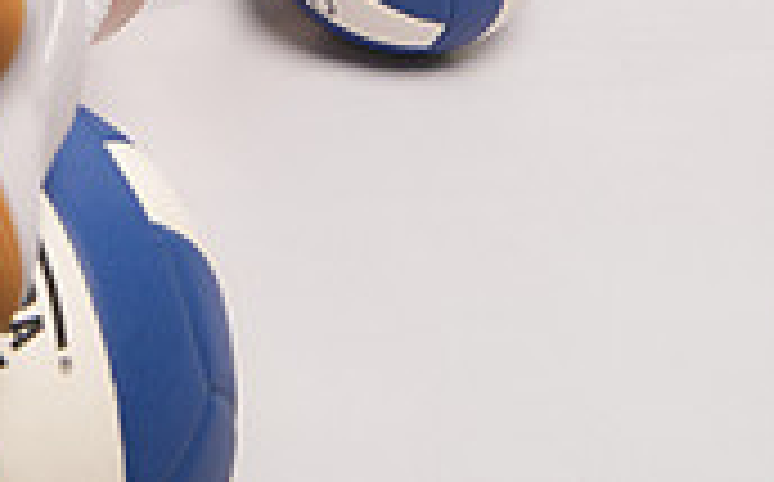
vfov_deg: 15.5
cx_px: 108
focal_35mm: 64
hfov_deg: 30.9
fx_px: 1348
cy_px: -527
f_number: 7.1
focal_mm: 24
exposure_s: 1/125
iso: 200
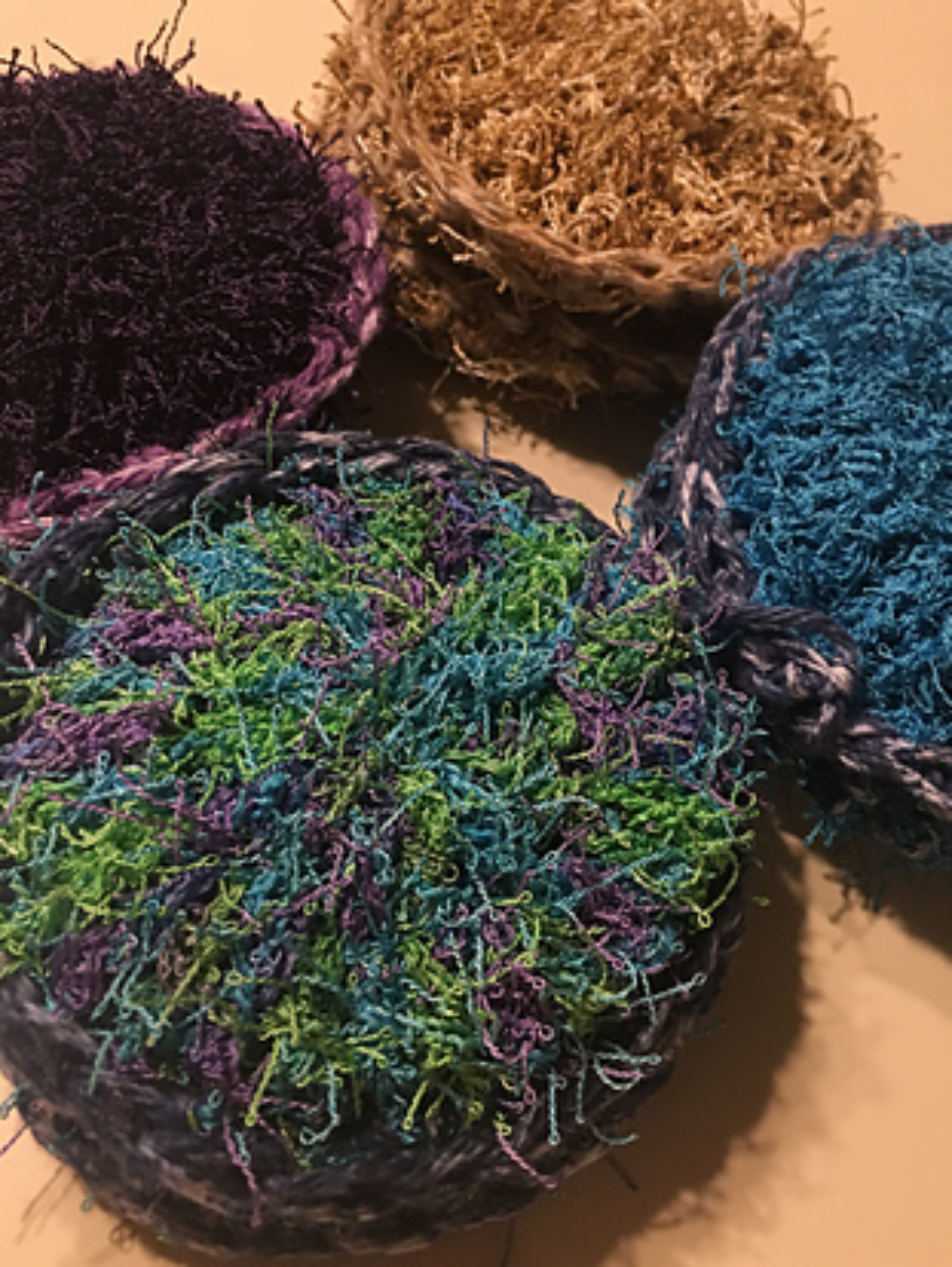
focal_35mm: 35
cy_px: 563
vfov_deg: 52.5
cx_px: 522
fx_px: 1282
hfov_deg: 40.7
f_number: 2.2
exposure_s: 1/30
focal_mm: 4.15
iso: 125
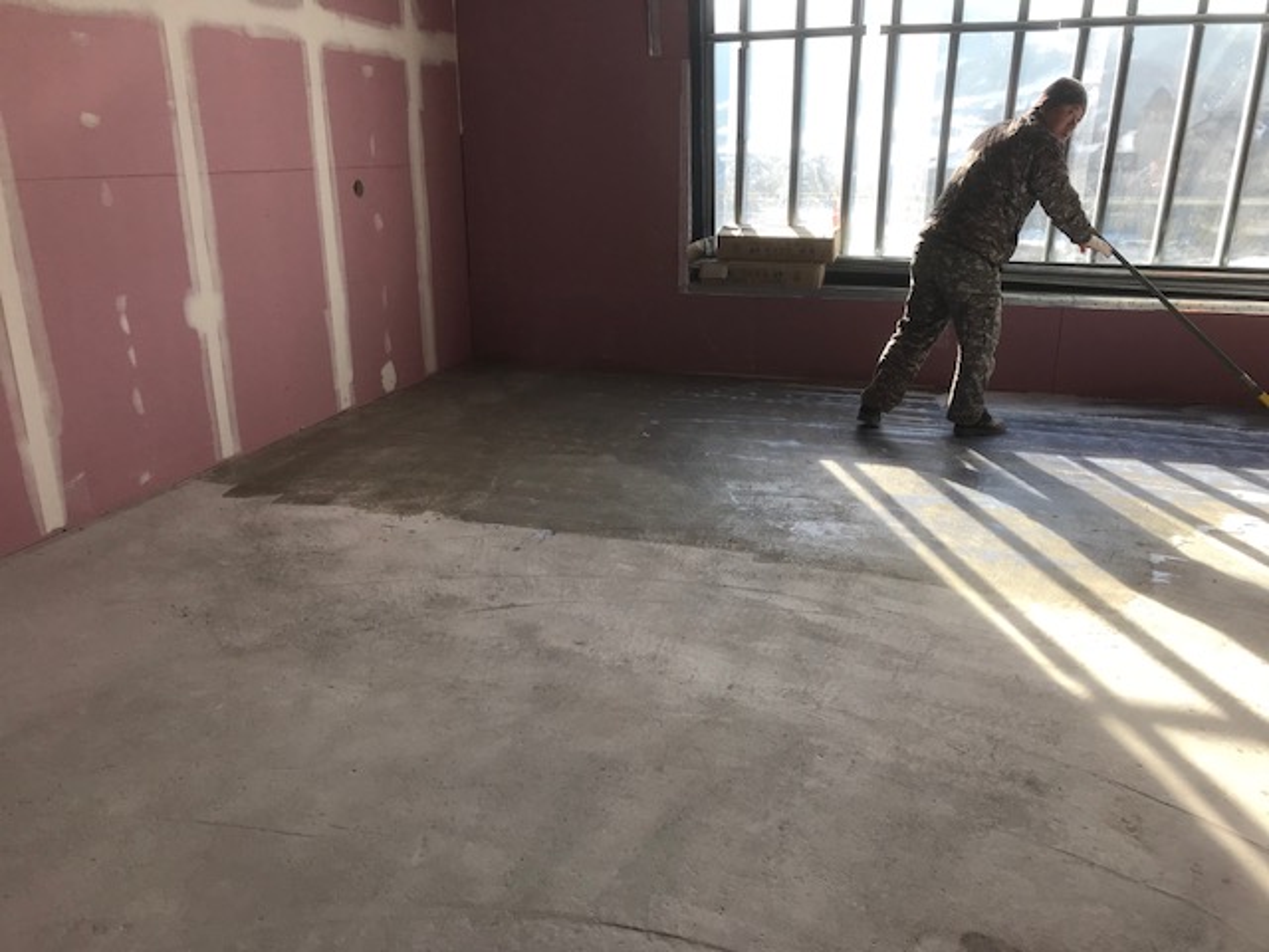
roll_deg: +1.5
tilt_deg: -17.7
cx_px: 634
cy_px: 476
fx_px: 1026
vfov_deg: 49.7
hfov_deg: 63.4
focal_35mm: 28
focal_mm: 3.99
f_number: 1.8
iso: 20
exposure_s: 1/598
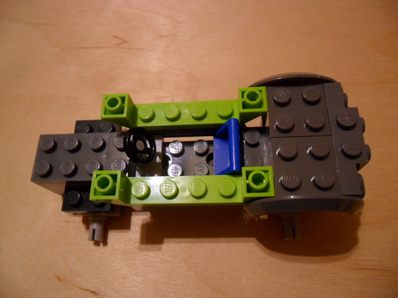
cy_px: 149
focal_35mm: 27
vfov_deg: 51.4
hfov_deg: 65.3
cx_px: 199
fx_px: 310
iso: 200
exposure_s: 1/3
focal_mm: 4.9
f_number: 3.5
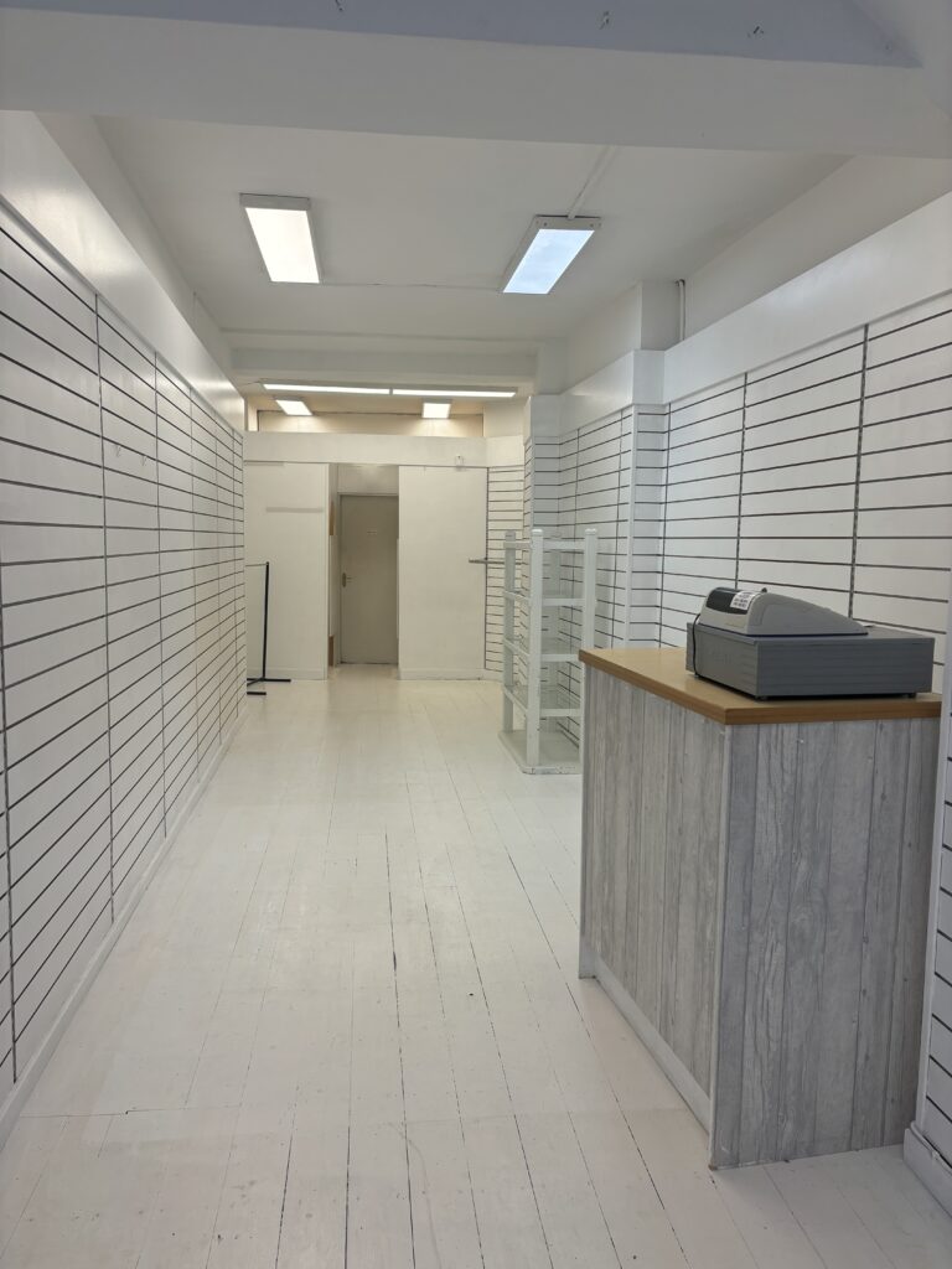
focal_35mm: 26
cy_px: 634
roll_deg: -2.1
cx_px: 476
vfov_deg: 67.3
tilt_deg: -6.2
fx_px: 953
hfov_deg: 53.1
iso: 50
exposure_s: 1/172
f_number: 1.6
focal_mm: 5.96
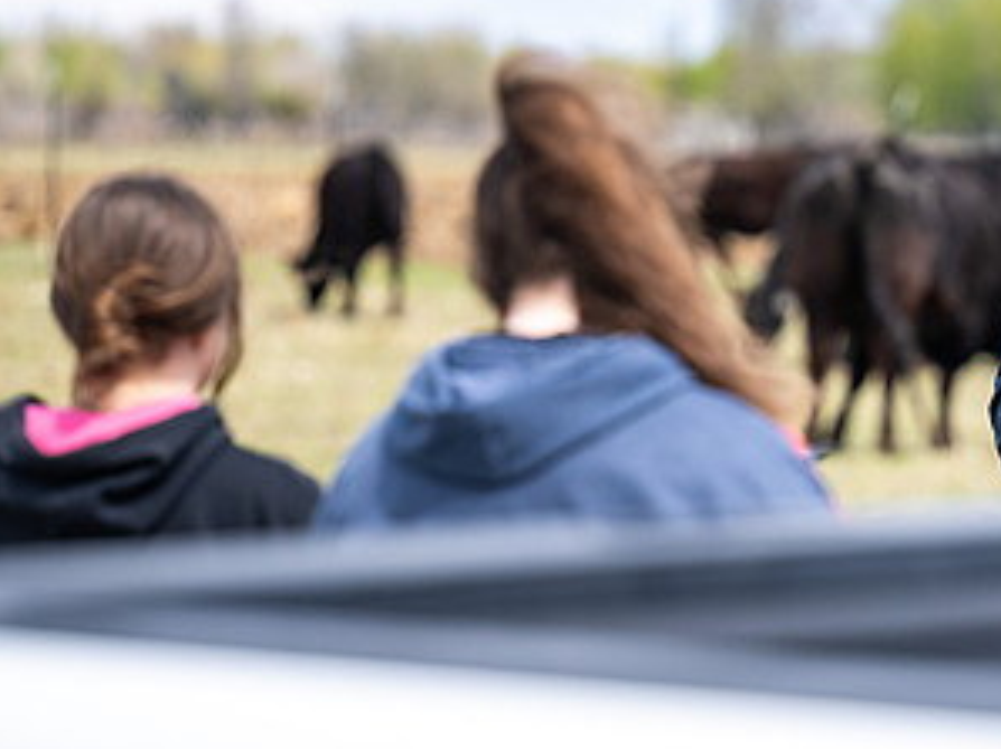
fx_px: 8293
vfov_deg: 5.2
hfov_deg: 6.9
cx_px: 914
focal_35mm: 287
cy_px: 445
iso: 500
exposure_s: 1/5000
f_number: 2.8
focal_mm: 135
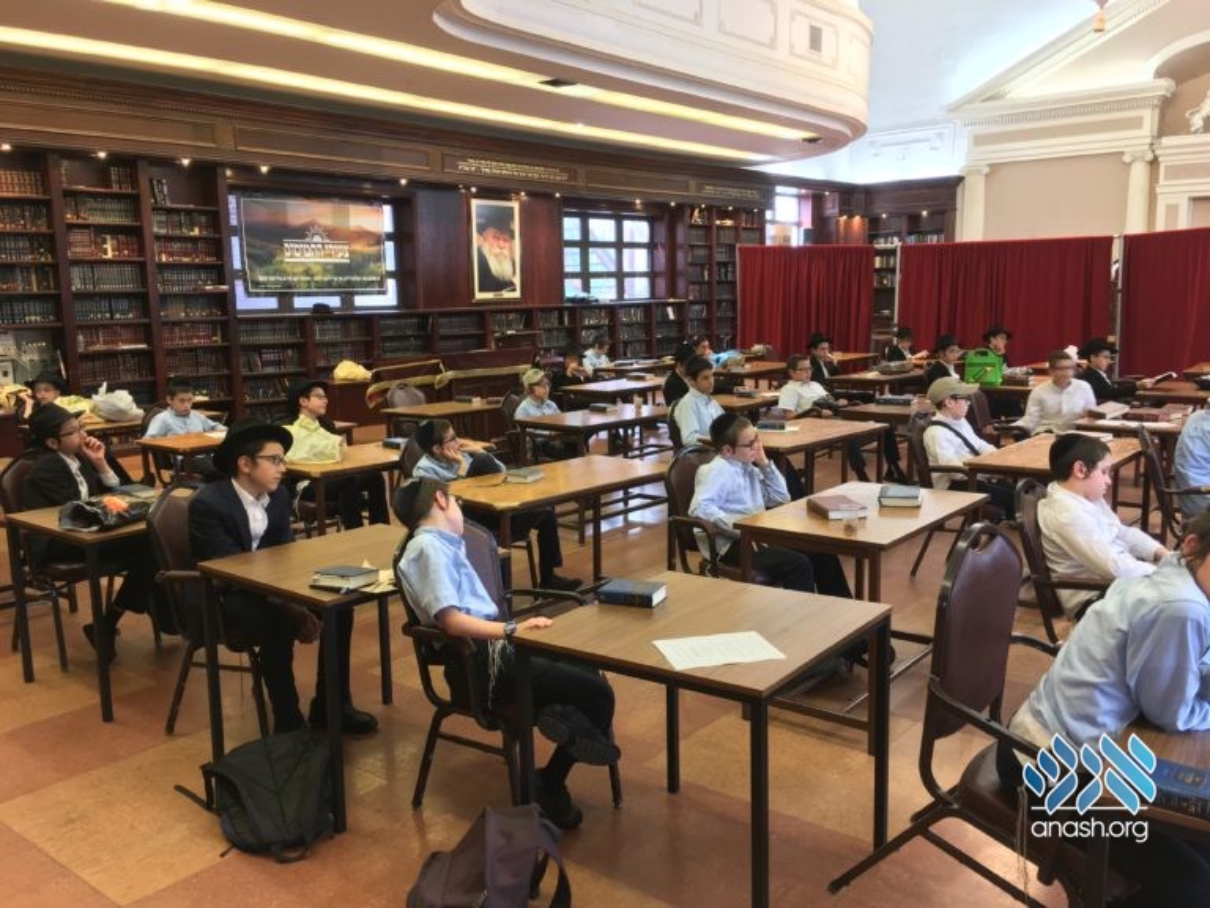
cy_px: 454
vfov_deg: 48.2
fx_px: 1014
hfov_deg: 61.7
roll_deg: +1.3
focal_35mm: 29
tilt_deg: -10.1
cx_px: 605
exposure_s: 1/30
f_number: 2.2
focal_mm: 4.15
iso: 80
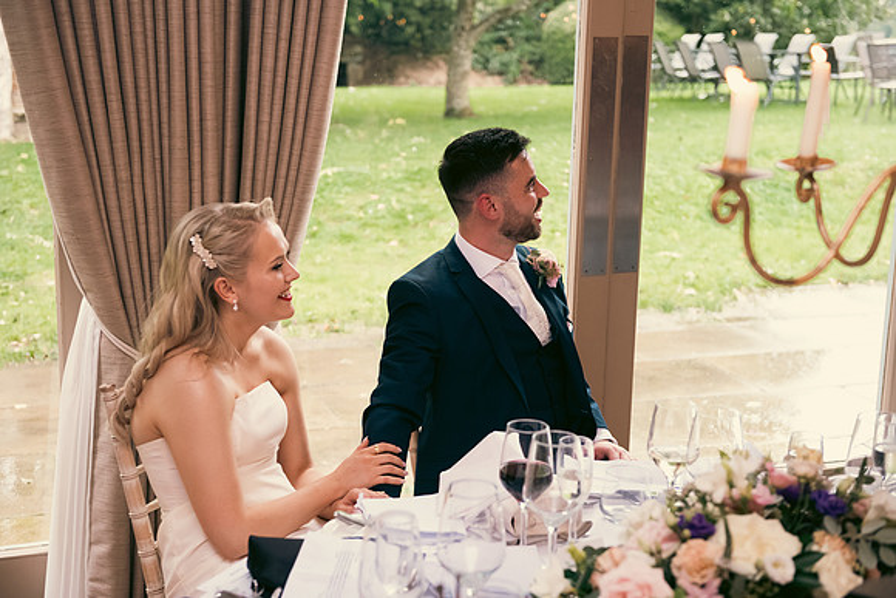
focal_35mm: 52
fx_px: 1294
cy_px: 299
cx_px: 448
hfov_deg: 38.2
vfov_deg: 26.0
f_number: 3.5
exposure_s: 1/160
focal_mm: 52
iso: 1000
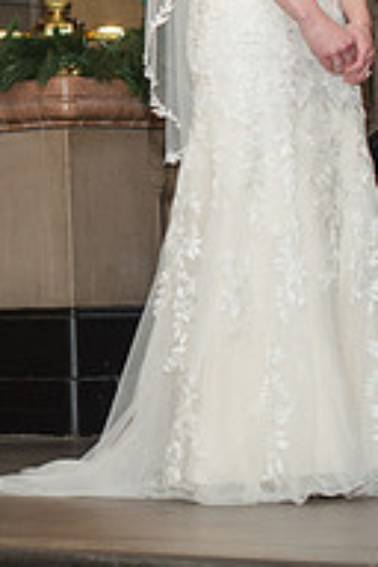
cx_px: -249
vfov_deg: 10.9
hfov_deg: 7.2
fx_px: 2945
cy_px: 72
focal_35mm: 187
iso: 800
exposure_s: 1/200
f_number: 3.5
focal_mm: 50
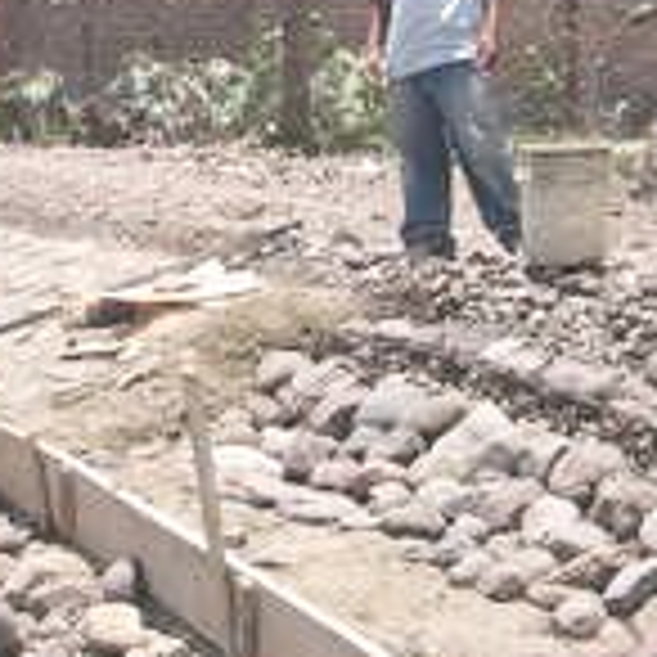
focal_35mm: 83
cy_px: 108
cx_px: 99
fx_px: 1782
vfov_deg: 20.6
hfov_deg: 20.6
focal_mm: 8
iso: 100
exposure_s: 1/169
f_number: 7.6
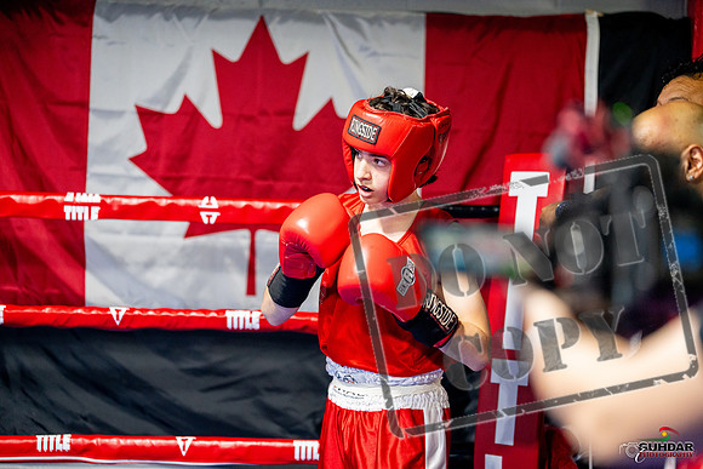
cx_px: 352
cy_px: 234
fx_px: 1953
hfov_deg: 20.4
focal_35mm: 100
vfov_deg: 13.7
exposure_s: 1/500
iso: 3200
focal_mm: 100
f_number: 2
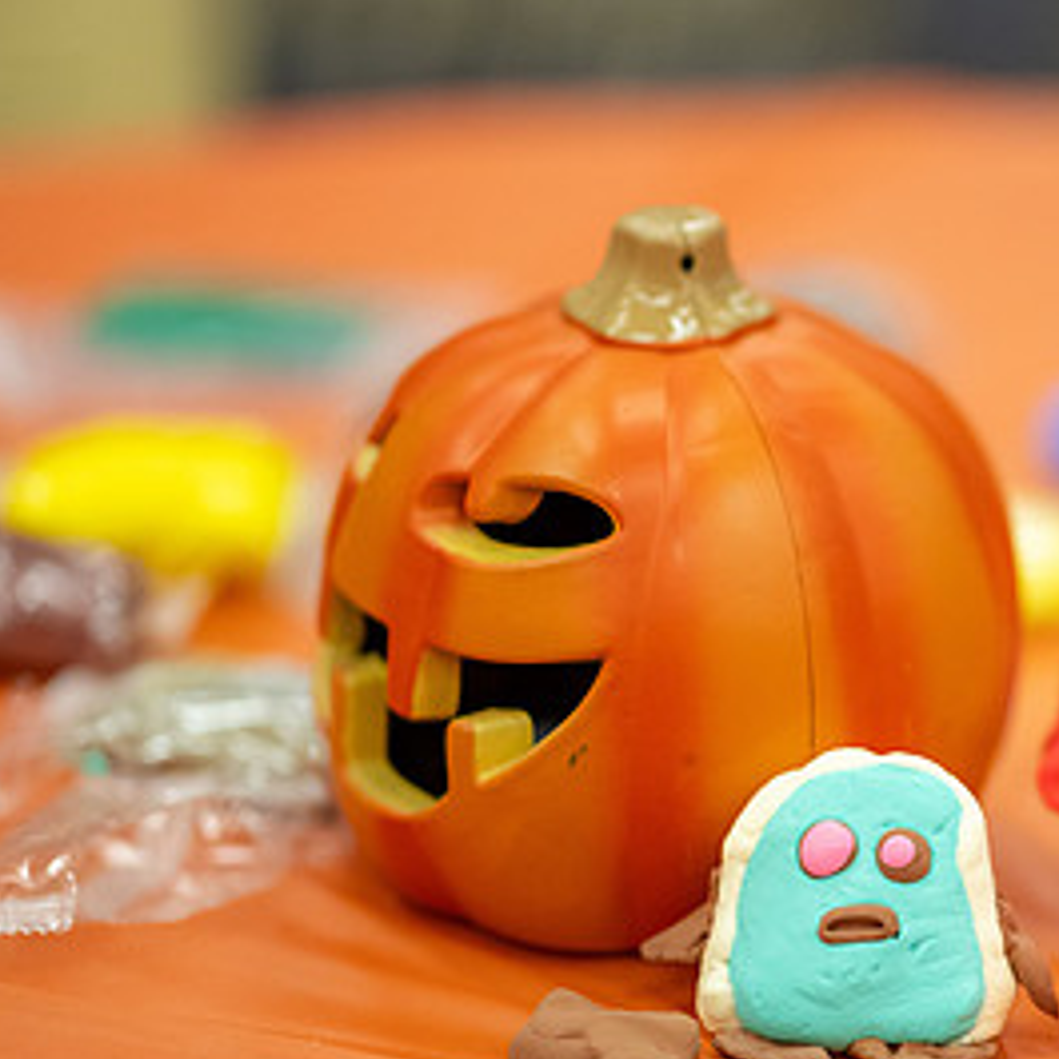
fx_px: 6749
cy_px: 669
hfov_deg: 8.9
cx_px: 983
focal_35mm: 195
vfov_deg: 9.0
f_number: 1.4
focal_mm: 105
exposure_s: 1/500
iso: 1600
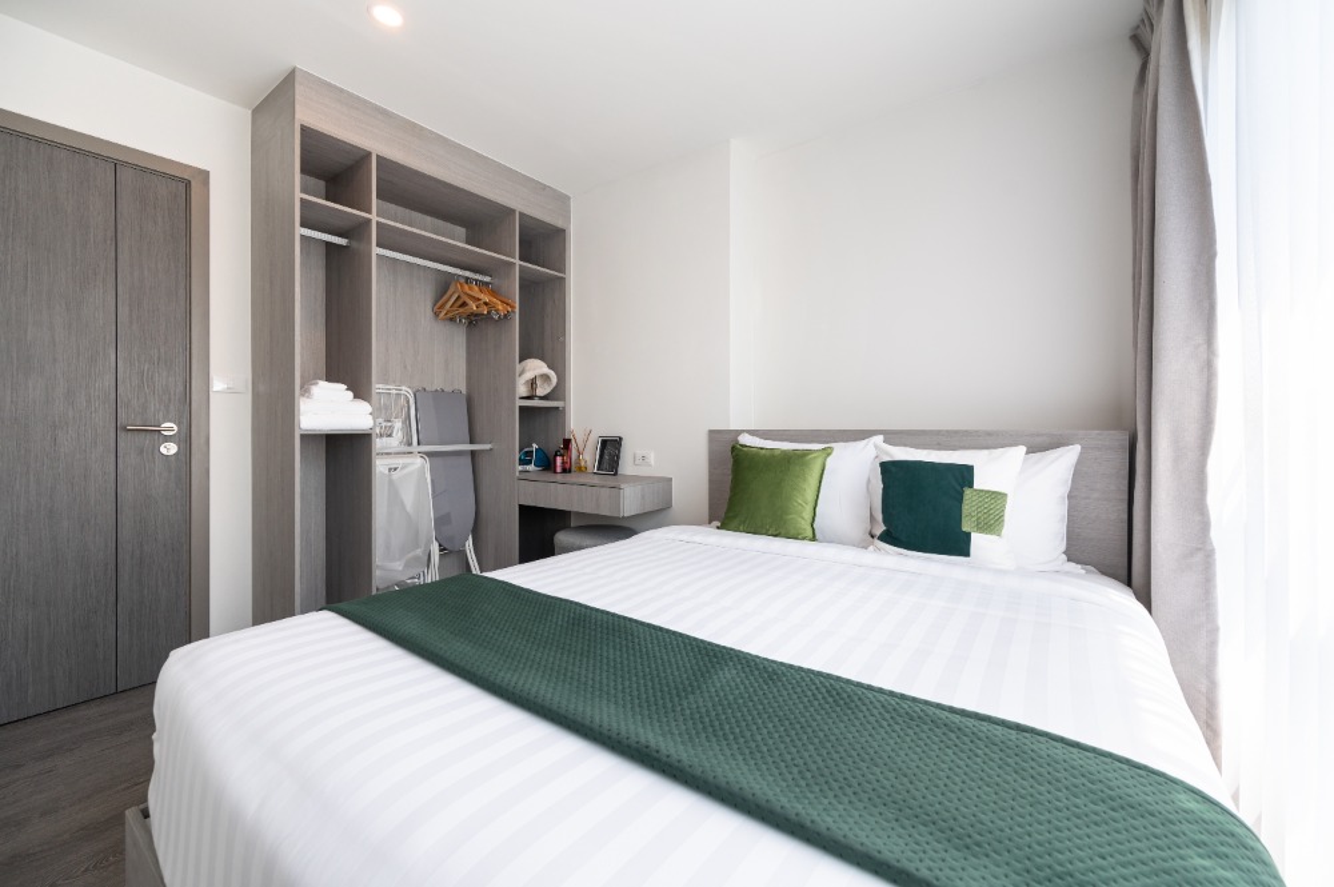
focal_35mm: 14
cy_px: 444
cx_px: 667
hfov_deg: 104.3
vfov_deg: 81.1
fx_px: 518
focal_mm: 14
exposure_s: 1/30
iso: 125
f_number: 5.6
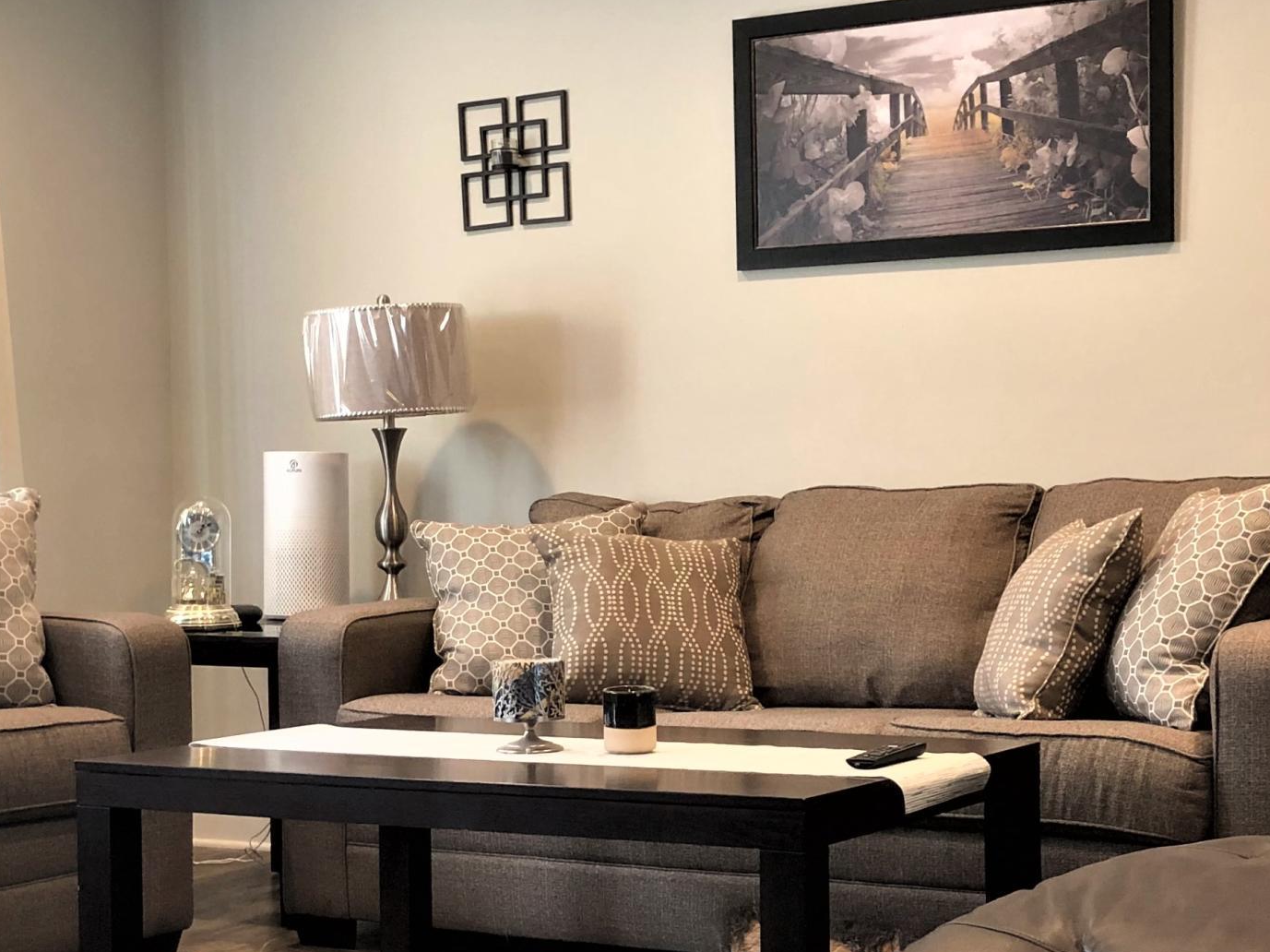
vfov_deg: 24.0
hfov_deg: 31.6
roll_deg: +2.1
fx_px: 2237
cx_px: 743
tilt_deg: -2.8
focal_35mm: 61
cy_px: 585
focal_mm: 3.99
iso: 40
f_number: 1.8
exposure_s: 1/20
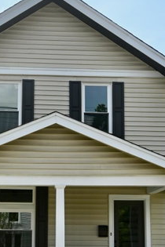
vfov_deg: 32.6
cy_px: 168
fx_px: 419
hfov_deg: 22.1
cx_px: 46
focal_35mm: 61
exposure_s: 1/640
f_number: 8
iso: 250
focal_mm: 17
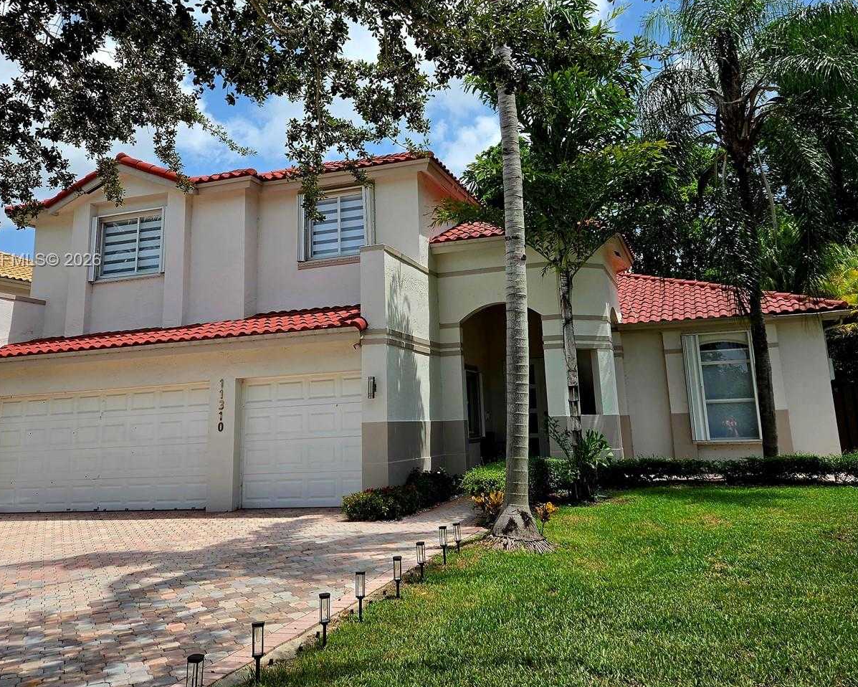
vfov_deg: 48.1
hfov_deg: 58.7
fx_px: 762
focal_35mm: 30
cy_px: 261
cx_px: 452
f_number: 1.8
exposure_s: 1/5000
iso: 80
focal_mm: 5.4
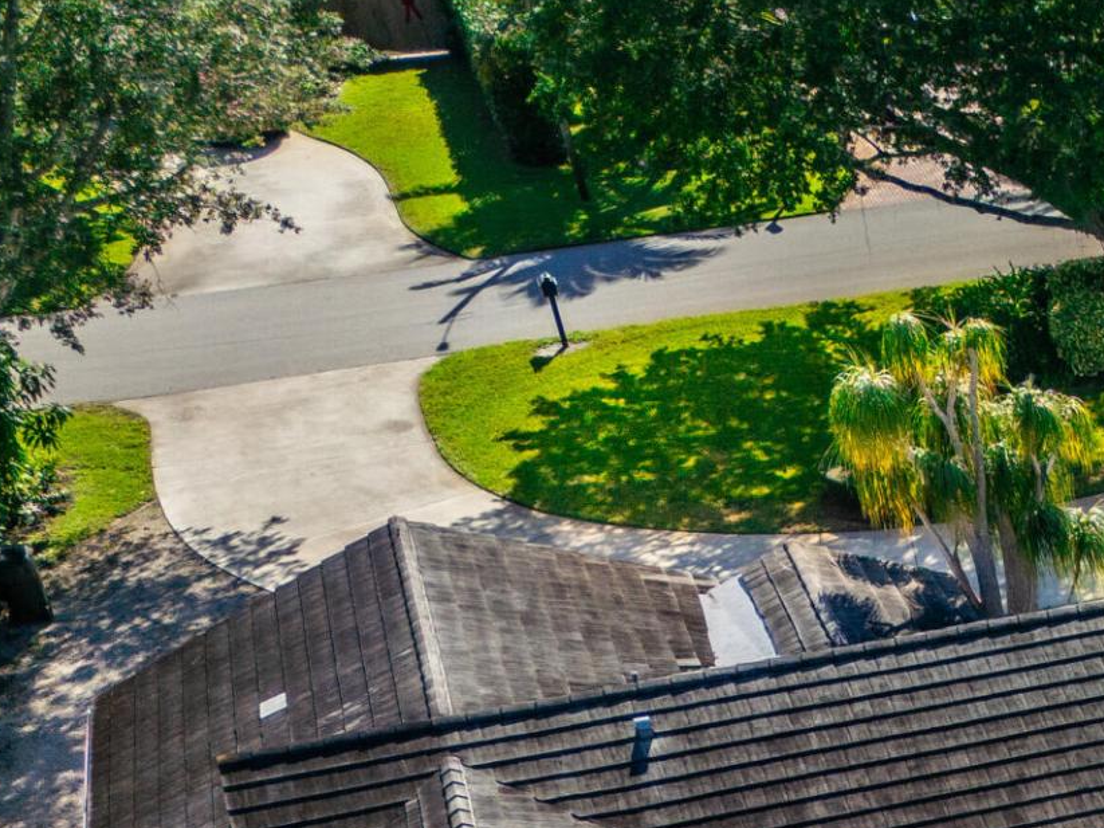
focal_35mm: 84
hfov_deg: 19.4
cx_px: 1783
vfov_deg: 15.6
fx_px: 2679
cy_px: 1372
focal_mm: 6.72
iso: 100
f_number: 1.7
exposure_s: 1/2000
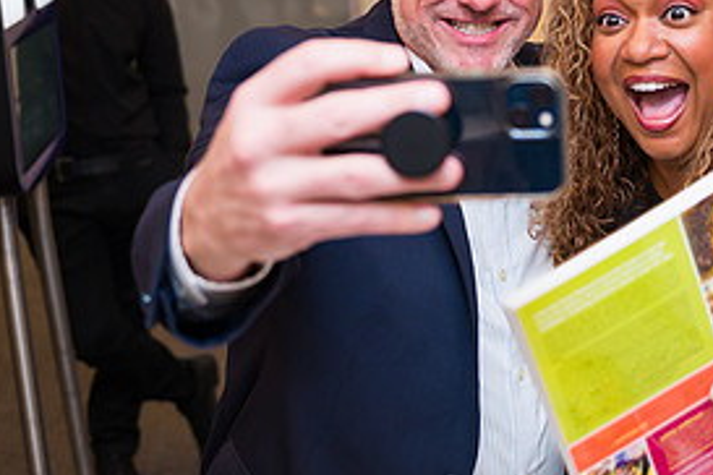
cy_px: 81
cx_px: 595
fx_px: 1347
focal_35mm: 68
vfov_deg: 19.8
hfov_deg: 28.8
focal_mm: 32
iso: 400
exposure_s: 1/200
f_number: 3.2
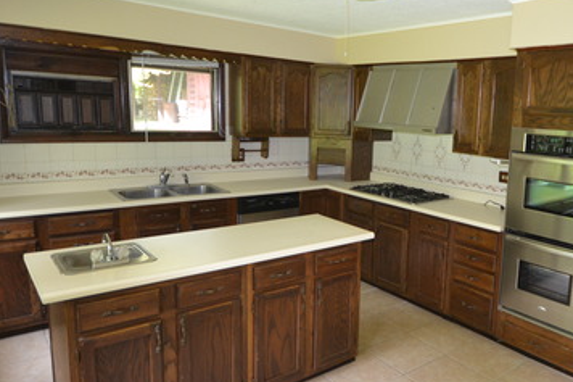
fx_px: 430
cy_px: 181
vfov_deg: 47.9
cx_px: 409
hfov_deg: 64.5
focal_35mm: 27
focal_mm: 10
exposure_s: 1/60
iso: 1100
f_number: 4
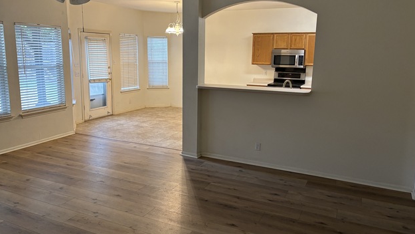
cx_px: 208
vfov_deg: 40.2
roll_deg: -0.9
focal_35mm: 29
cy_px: 106
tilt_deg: -9.9
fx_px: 319
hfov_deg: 66.0
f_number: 1.6
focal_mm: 5.96
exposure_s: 1/60
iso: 200
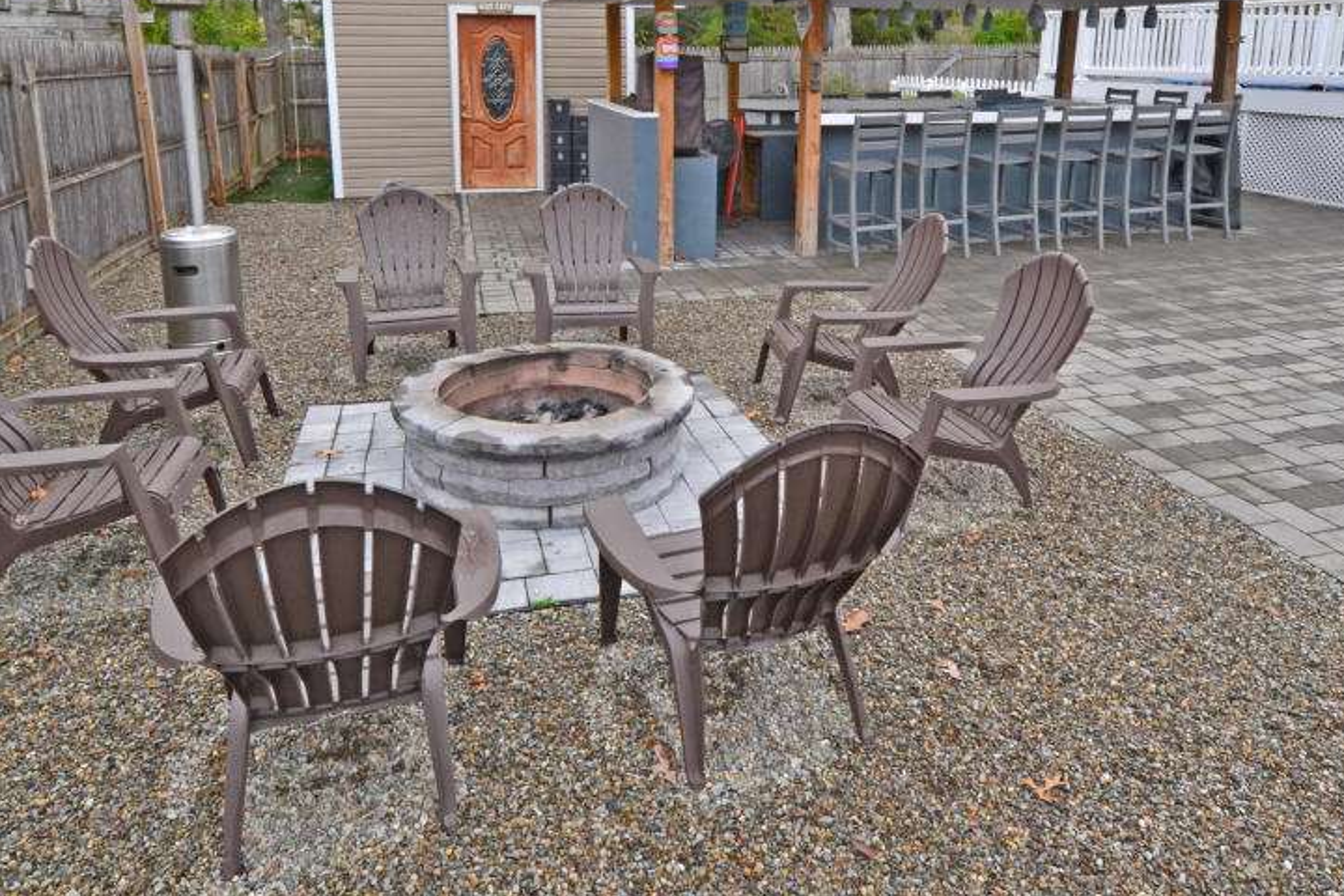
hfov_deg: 73.7
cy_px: 211
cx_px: 655
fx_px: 896
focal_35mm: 24
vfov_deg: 50.7
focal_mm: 10
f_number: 10
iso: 400
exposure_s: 1/200
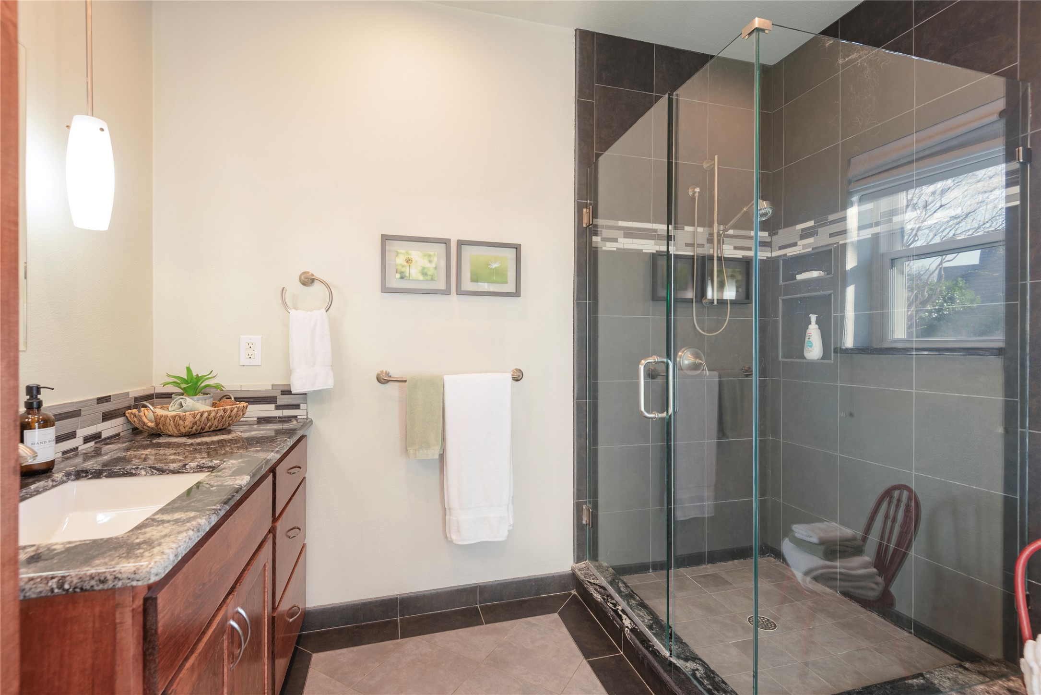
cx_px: 520
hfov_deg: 96.7
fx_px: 463
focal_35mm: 16
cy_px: 348
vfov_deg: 73.8
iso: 100
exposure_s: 1/3
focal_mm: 16
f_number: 7.1
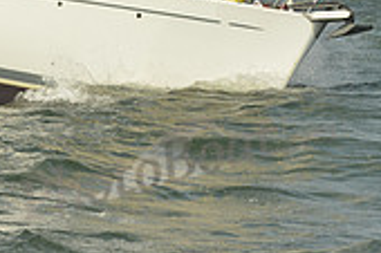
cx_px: -94
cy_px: -149
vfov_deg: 4.1
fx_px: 3542
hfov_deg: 6.1
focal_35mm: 335
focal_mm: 98
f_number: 10
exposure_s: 1/1250
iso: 320
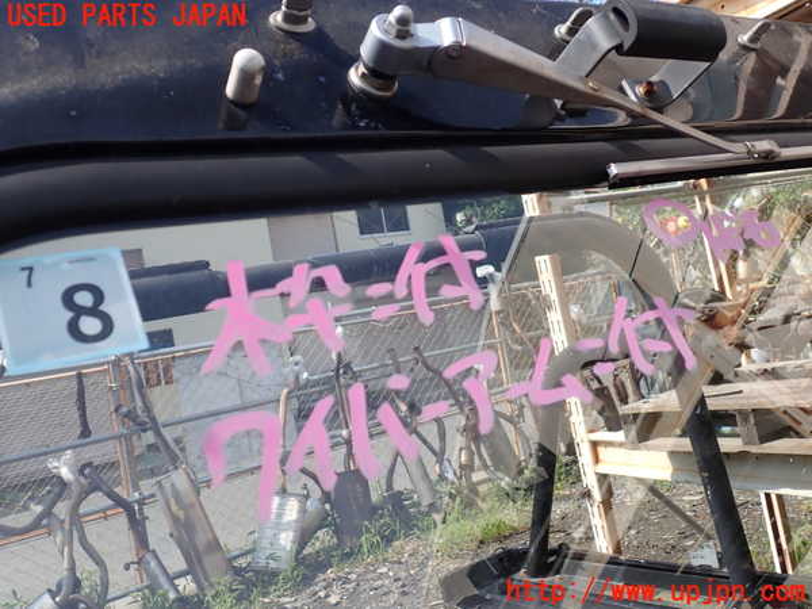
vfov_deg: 46.8
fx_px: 704
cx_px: 406
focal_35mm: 30
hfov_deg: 60.0
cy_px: 304
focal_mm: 5.4
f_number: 3.2
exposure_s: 1/640
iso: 100
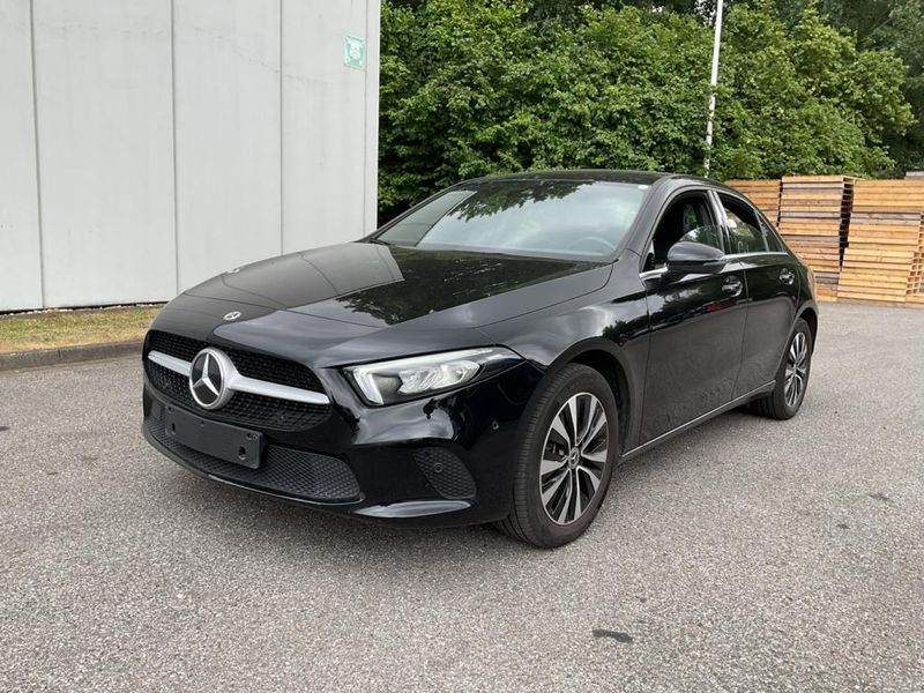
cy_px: 346
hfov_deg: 61.7
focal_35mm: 29
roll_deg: -3.7
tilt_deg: -7.9
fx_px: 774
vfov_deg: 48.2
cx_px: 462
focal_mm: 3
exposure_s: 1/292
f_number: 1.8
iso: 16
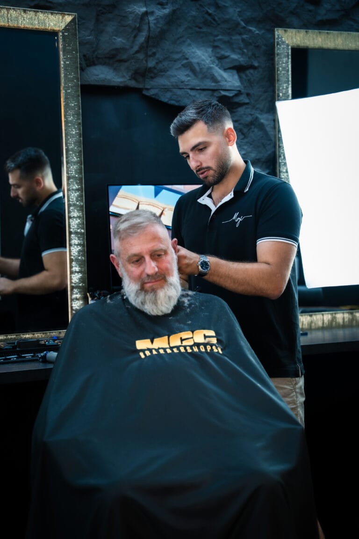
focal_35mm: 70
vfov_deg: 28.8
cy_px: 270
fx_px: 1047
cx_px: 180
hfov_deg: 19.5
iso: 1250
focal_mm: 70
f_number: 2.8
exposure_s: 1/200
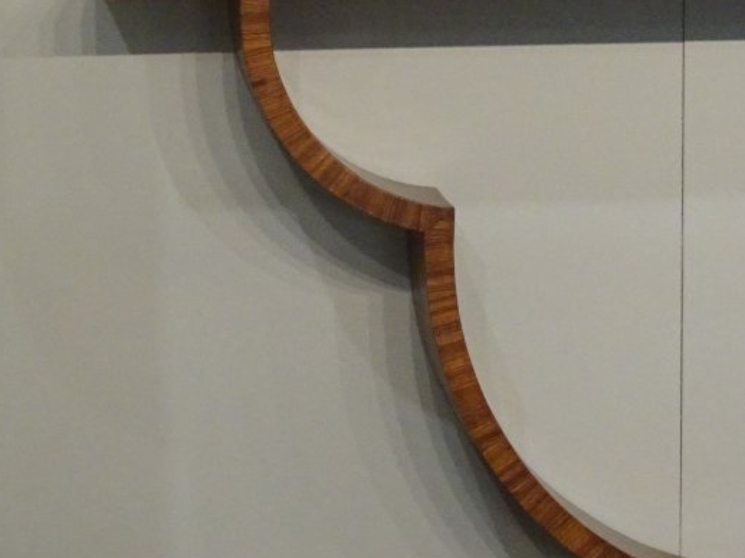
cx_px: 752
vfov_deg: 9.7
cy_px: 207
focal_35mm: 153
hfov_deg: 12.7
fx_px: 3291
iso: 800
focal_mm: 11.32
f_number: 4.5
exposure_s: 1/50
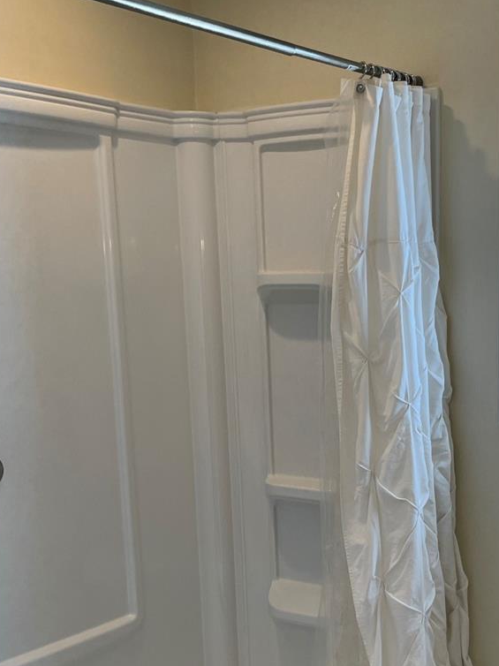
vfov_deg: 35.6
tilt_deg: -9.5
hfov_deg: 26.9
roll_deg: +0.6
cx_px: 411
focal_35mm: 53
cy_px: 477
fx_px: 1019
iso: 32
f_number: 1.6
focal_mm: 4.2
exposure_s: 1/120
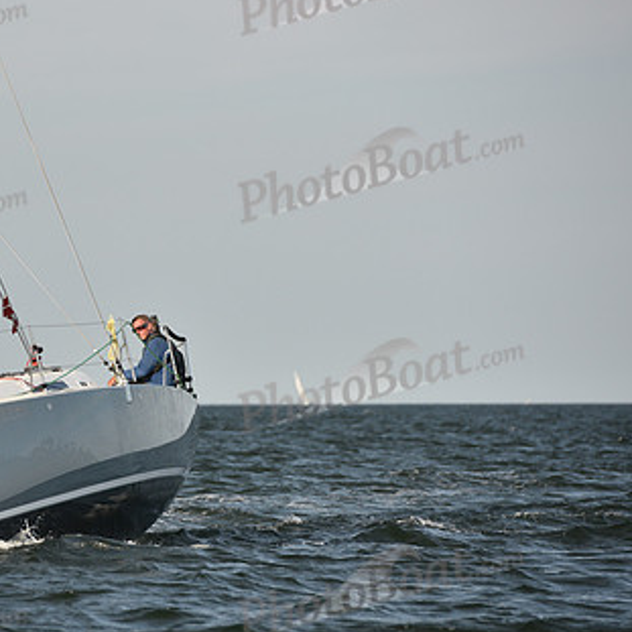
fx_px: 6548
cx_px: 134
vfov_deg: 5.5
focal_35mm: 317
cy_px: 304
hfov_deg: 5.5
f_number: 4.5
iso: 250
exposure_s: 1/800
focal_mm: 200
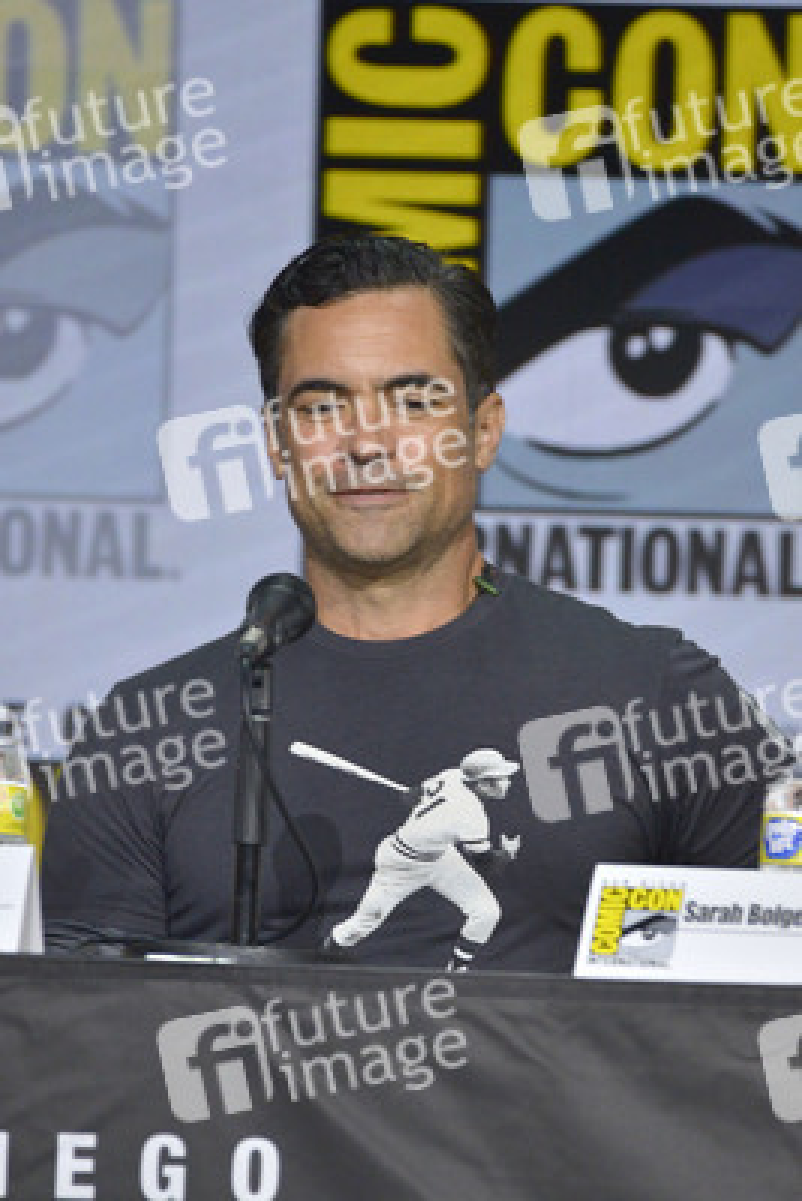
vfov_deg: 4.1
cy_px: 600
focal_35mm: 500
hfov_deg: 2.8
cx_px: 401
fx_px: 16693
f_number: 6.3
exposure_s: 1/250
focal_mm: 500
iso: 1600
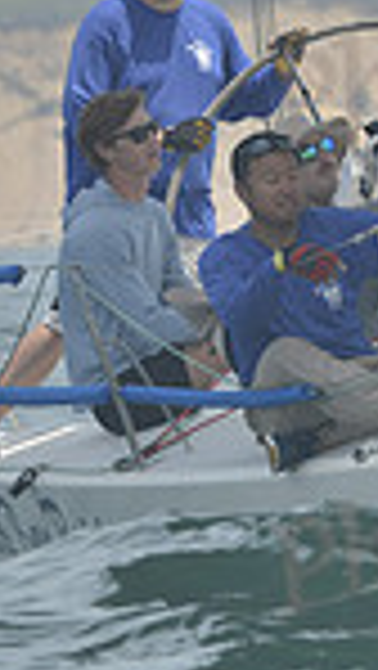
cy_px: 200
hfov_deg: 1.5
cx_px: 1143
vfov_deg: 2.6
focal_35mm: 815
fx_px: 14498
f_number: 8
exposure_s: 1/1000
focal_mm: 200
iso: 280
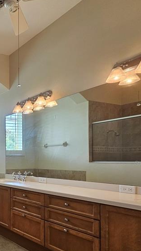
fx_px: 173
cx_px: -68
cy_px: 163
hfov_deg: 29.0
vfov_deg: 70.3
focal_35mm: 26
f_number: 2.2
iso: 100
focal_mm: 2.2
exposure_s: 1/60
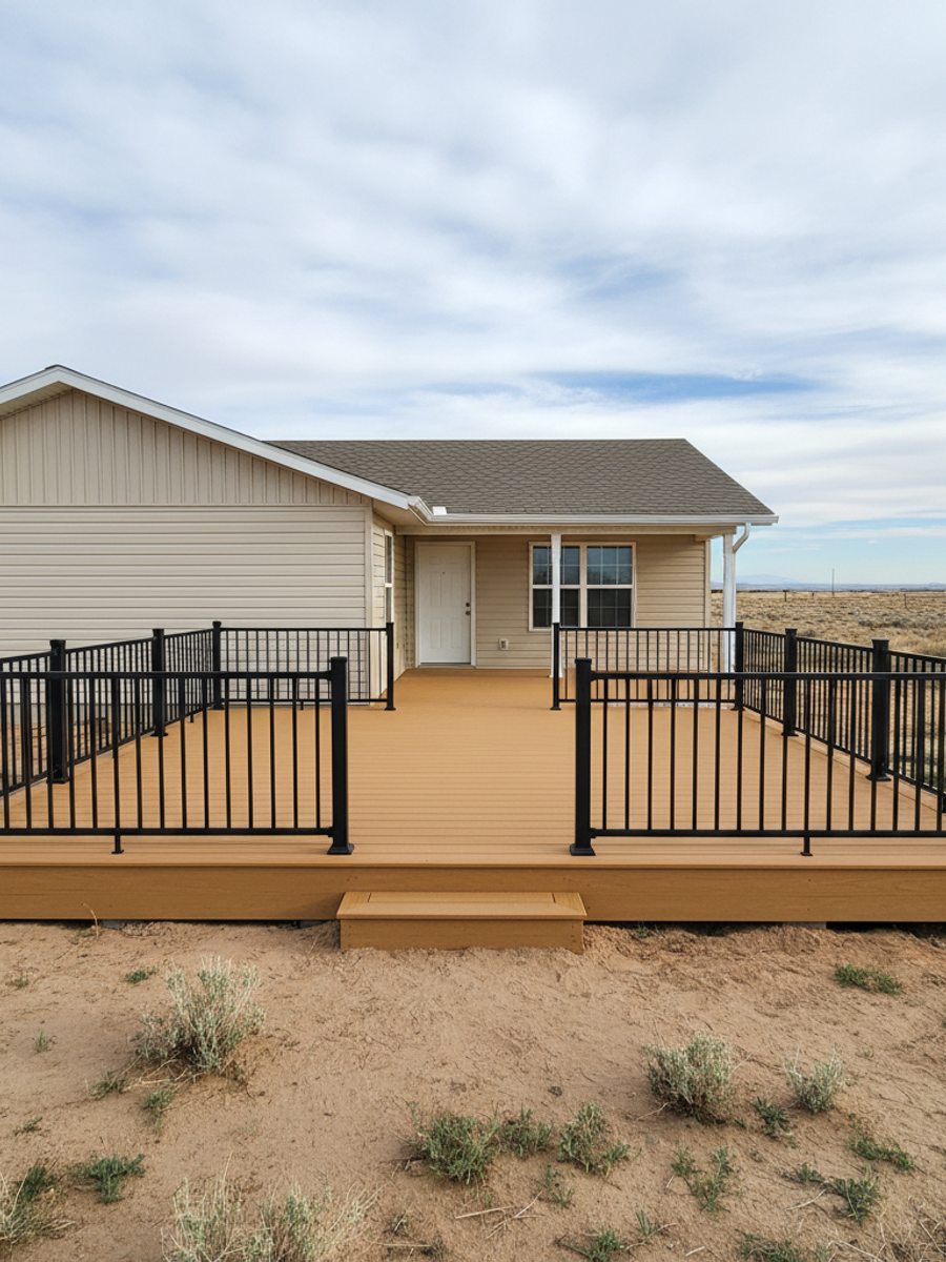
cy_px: 631
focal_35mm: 24
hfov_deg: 56.8
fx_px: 875
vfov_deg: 71.6
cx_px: 473
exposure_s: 1/852
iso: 400
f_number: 1.78
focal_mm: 6.8
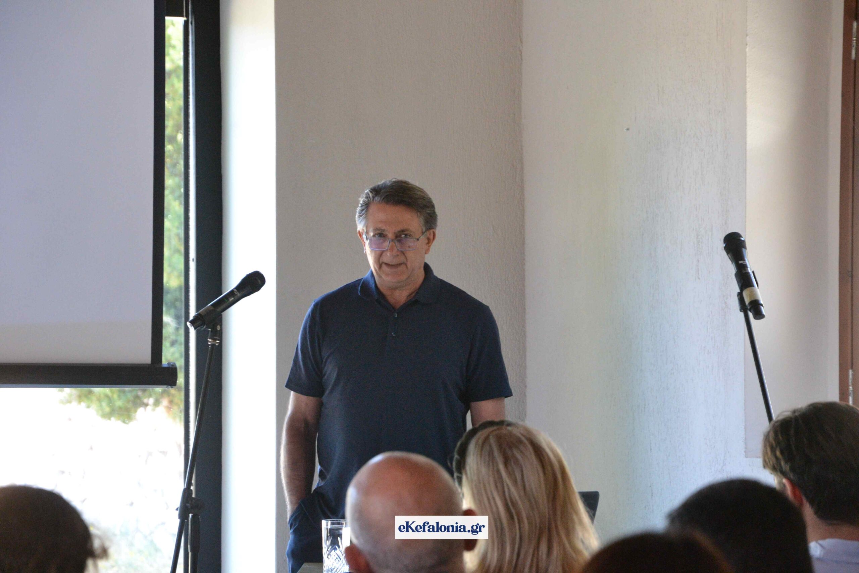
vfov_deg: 8.7
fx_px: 3758
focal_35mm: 158
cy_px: 286
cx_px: 430
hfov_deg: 13.0
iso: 3200
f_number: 5.6
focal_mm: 105
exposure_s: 1/160
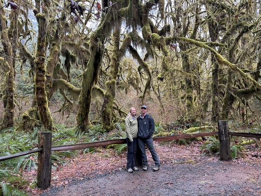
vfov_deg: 56.8
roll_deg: +2.8
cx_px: 130
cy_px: 98
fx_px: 181
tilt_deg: +6.8
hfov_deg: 71.6
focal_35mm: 24
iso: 160
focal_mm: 6.86
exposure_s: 1/121
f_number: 1.78
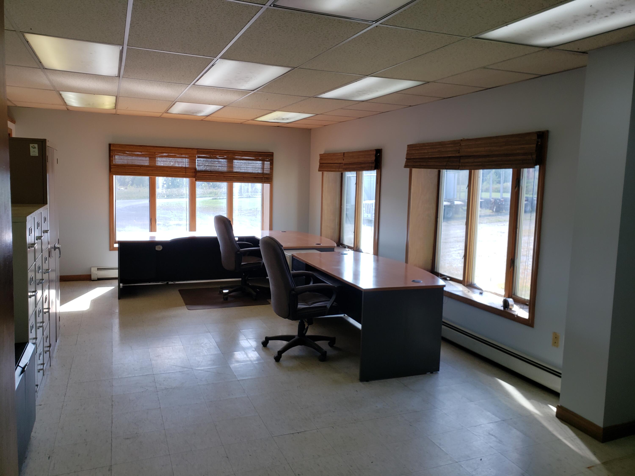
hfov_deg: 67.3
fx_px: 477
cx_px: 318
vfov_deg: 53.1
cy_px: 238
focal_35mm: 26
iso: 64
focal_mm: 4.3
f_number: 2.4
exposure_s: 1/120
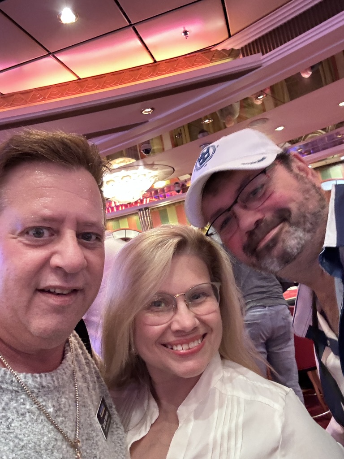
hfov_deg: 46.8
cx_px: 172
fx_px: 398
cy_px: 230
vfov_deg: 60.0
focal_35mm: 30
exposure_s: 1/20
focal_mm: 2.69
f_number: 1.9
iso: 640
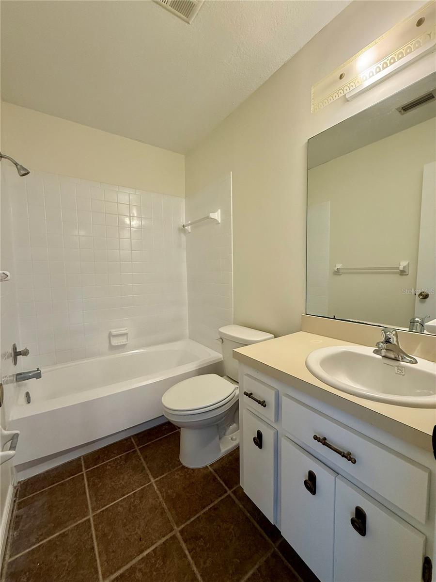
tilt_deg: -3.9
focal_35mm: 14
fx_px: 235
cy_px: 291
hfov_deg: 85.7
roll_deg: +0.6
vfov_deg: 102.1
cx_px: 218
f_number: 2.2
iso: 200
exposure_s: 1/60
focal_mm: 2.22
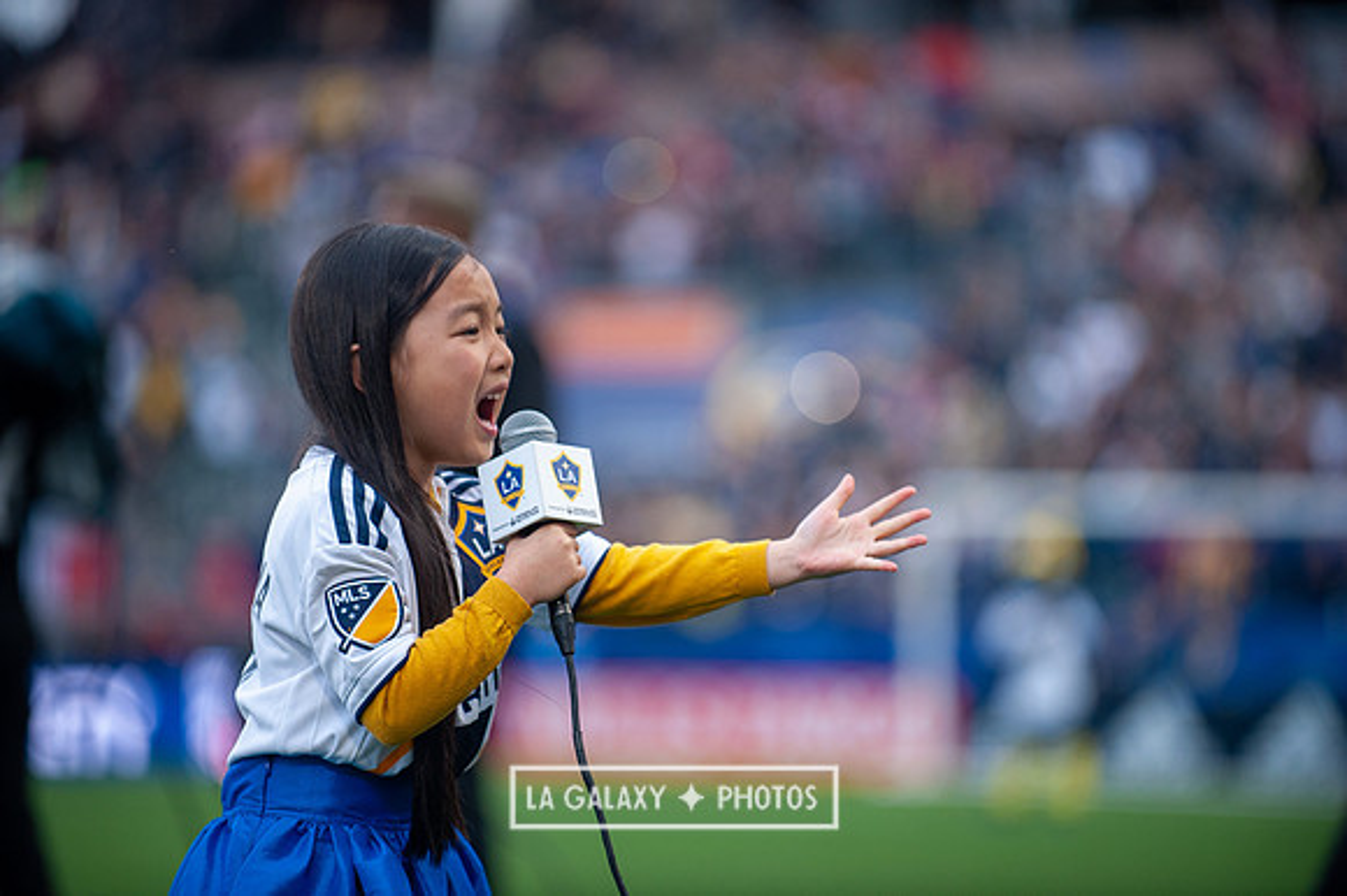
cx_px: 674
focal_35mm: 200
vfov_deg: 6.9
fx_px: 7479
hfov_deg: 10.3
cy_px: 448
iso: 640
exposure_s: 1/640
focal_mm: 200
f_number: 2.8
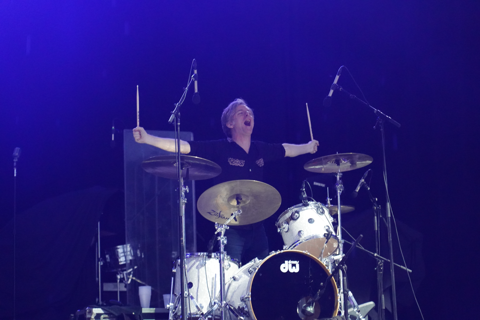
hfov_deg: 19.5
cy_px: 160
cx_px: 240
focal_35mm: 105
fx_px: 1400
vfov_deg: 13.0
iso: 12800
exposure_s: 1/80
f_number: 4
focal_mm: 105
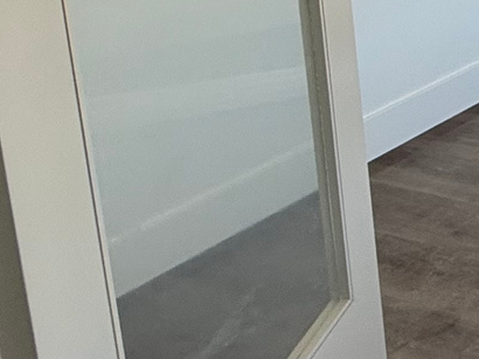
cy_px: -153
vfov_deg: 18.9
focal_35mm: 70
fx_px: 968
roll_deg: -0.8
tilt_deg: -9.6
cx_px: 962
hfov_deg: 18.3
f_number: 2.2
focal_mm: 2.22
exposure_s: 1/99
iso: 80
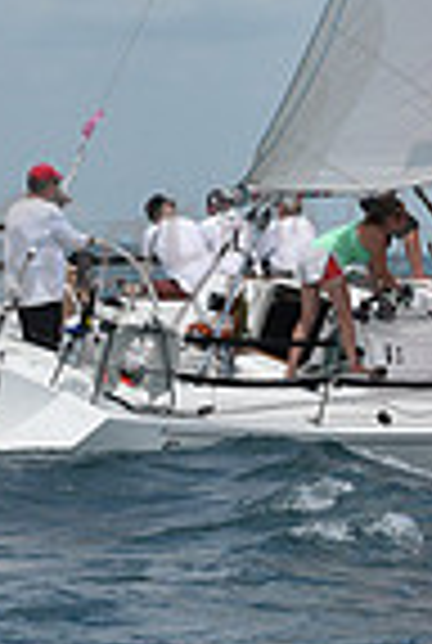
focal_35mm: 283
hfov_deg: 4.9
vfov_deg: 7.1
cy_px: -473
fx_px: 5069
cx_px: 551
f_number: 8
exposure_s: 1/1250
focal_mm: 70
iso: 250
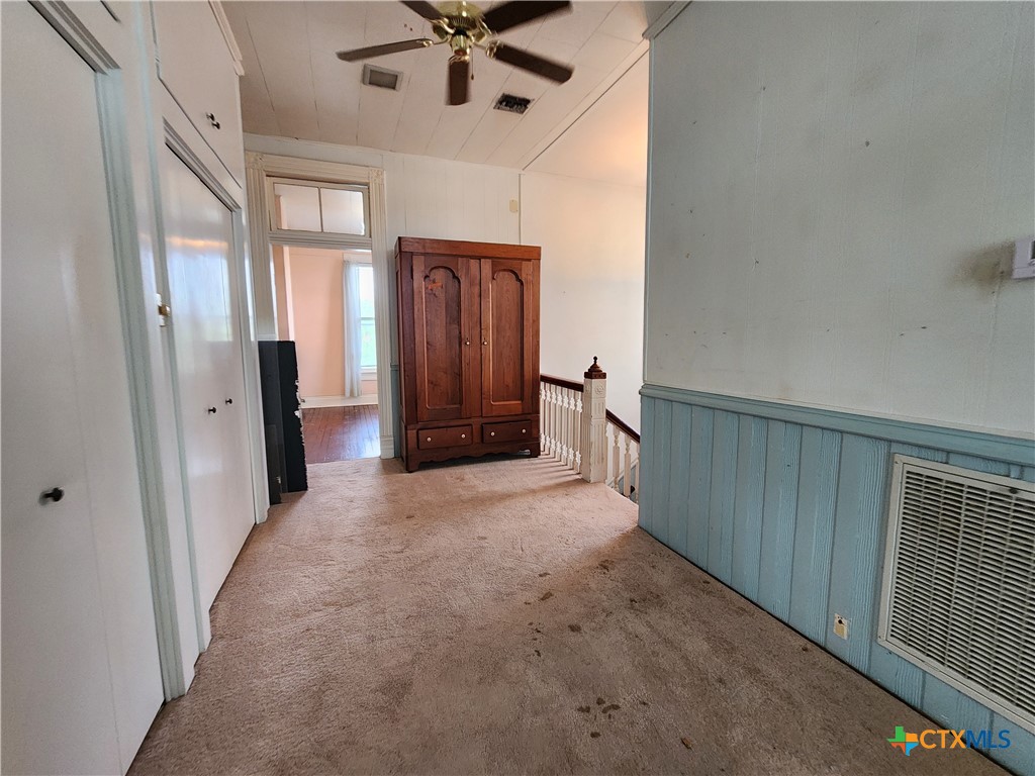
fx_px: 389
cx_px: 518
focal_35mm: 13
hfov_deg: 106.2
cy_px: 388
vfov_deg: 89.9
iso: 250
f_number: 2.2
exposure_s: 1/60
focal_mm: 2.2
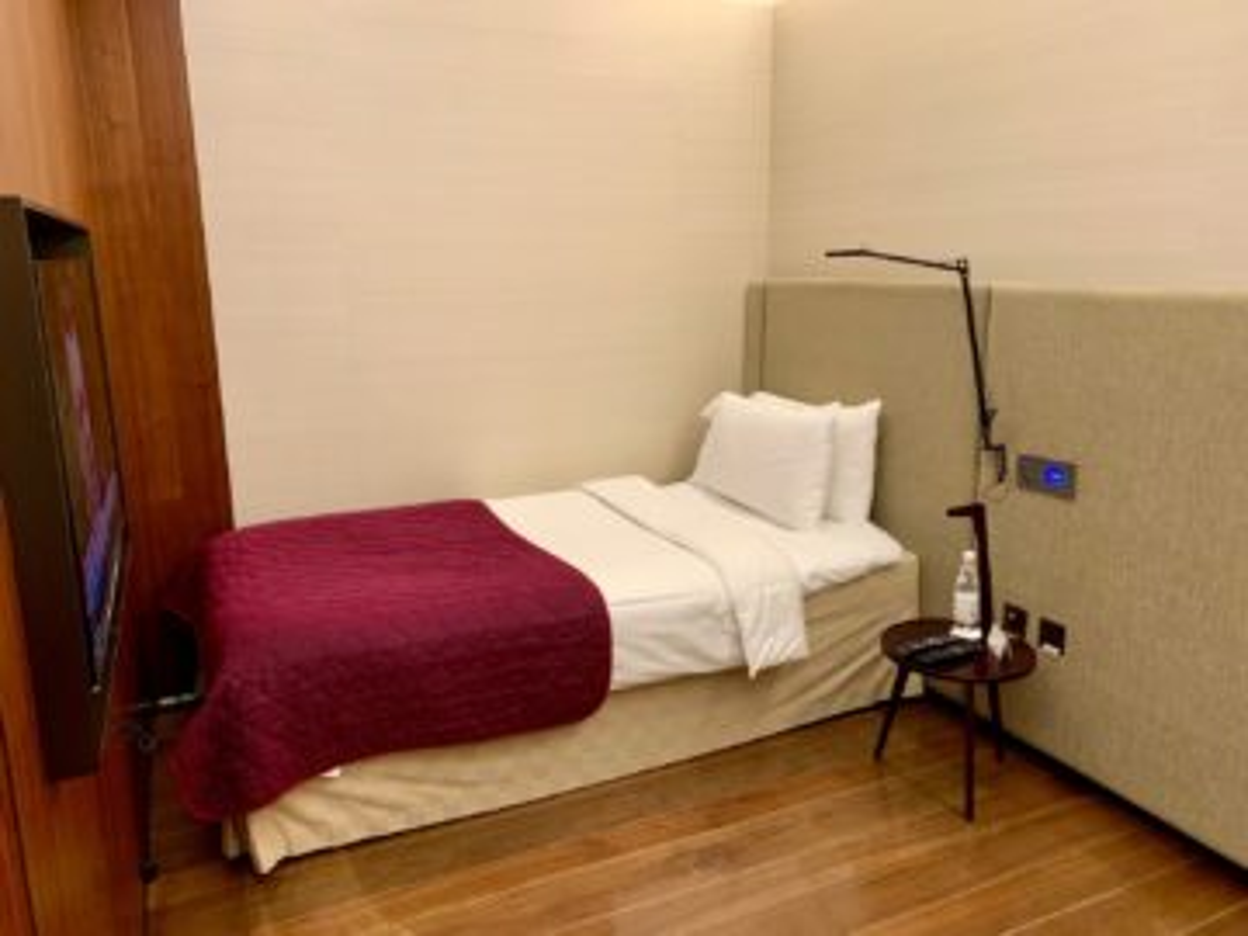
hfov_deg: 67.3
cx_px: 624
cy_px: 468
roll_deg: +0.3
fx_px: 937
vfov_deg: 53.1
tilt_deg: -10.8
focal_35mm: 26
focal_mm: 4.25
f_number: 1.8
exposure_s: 1/50
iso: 250
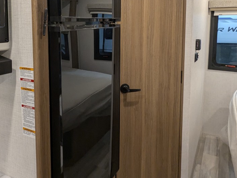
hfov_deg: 56.3
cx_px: 95
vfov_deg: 42.8
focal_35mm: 32
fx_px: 219
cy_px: 43
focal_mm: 2.35
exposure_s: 1/60
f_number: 2.2
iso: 161
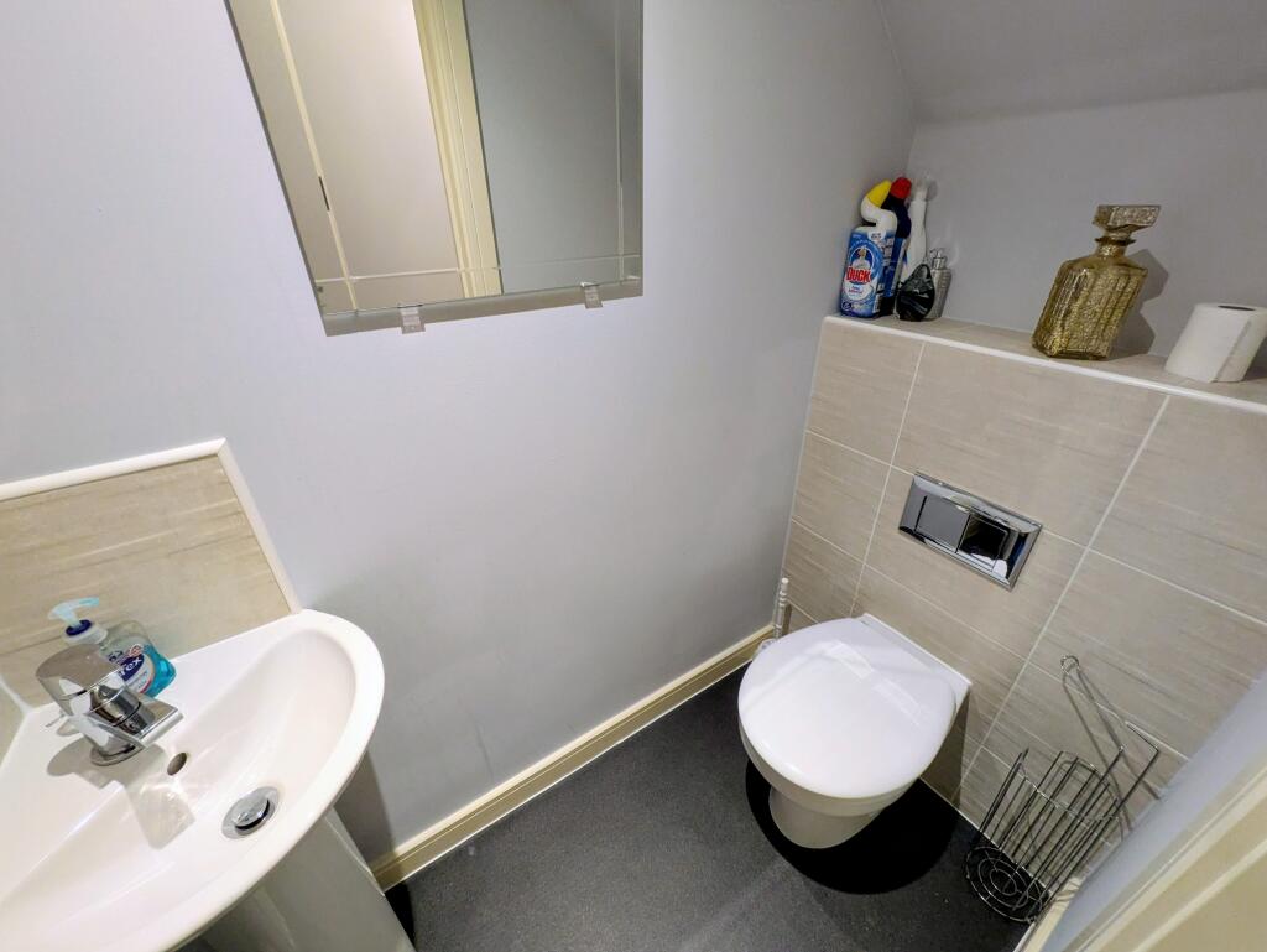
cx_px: 634
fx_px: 513
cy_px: 476
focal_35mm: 14
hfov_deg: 102.0
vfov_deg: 85.7
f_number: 2.2
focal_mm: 1.83
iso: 143
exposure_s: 1/25
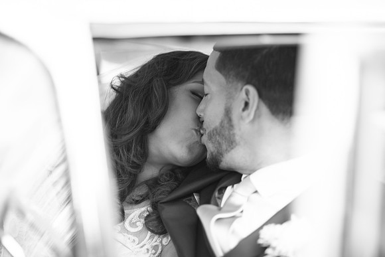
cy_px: 128
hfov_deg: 23.9
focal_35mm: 85
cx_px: 192
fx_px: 909
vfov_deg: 16.1
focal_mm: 85
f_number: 1.8
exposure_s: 1/250
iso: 125
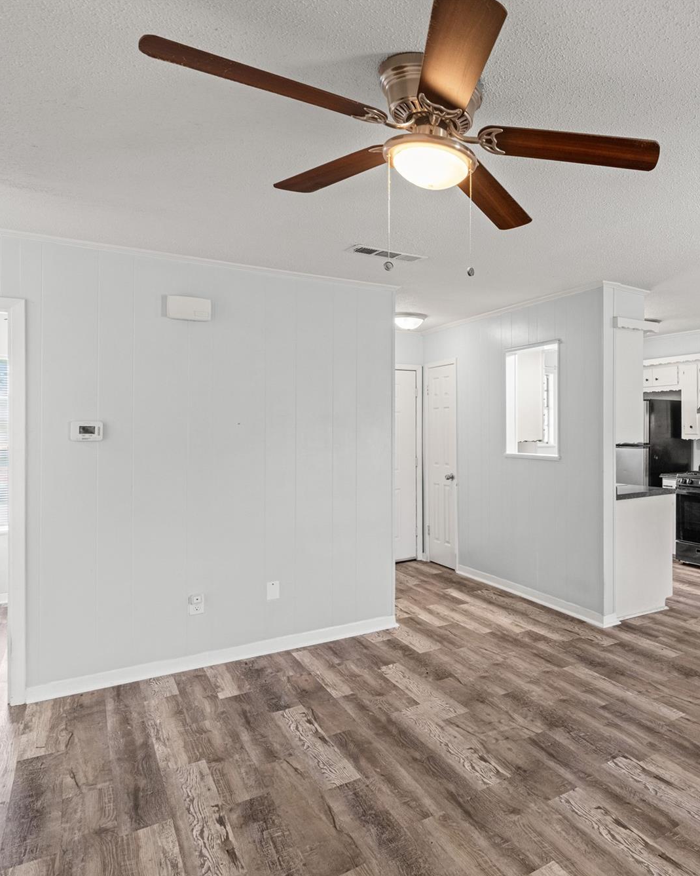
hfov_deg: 52.9
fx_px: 596
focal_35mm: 23
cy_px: 445
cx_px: 638
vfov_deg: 72.6
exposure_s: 1/30
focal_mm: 16
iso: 800
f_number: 8
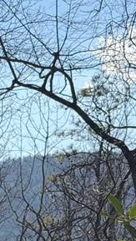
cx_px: -149
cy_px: 260
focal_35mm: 185
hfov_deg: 6.4
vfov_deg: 11.5
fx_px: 1184
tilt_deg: +2.6
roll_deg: +1.9
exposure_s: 1/5208
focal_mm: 6.76
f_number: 1.78
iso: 64
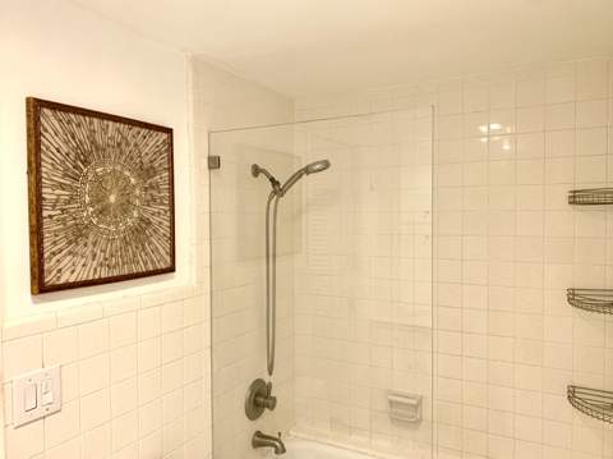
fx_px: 460
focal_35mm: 26
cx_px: 306
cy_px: 230
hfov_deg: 67.4
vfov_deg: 53.0
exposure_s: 1/60
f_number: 1.8
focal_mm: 4.25
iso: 80
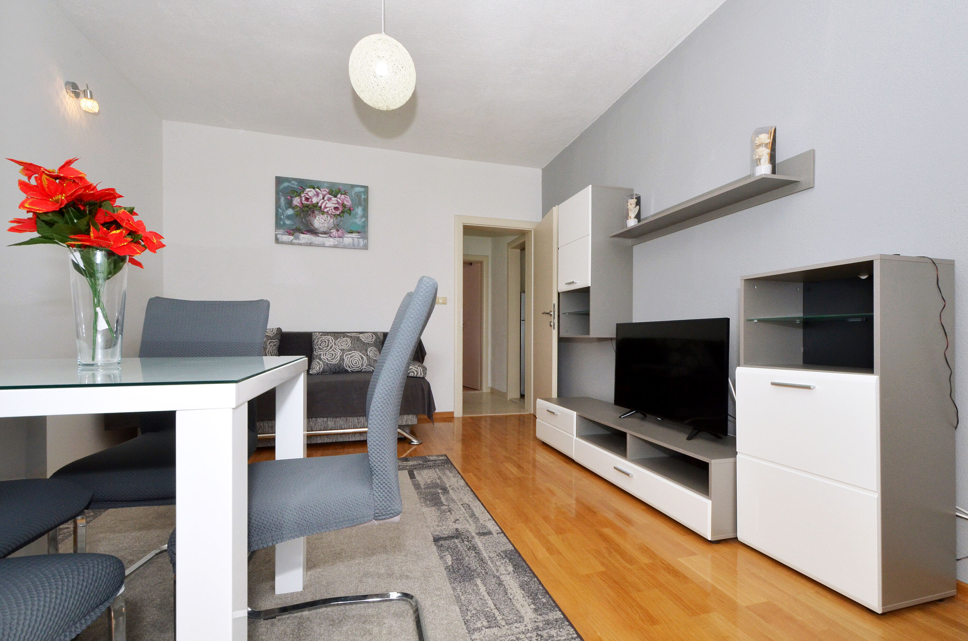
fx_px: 403
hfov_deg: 100.5
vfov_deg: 77.1
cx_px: 484
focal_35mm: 15
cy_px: 320
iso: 640
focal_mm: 10
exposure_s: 1/125
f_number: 13
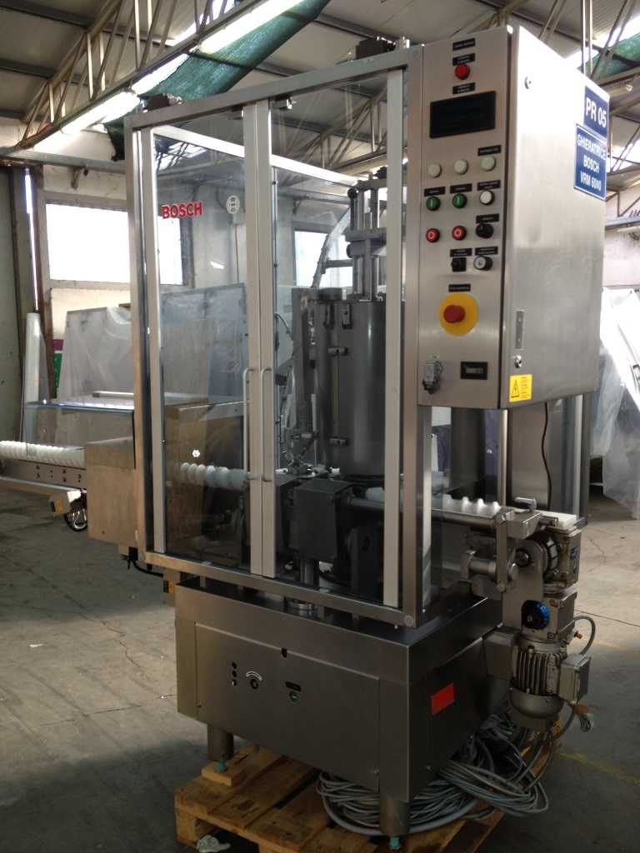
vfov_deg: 52.6
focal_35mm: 35
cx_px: 320
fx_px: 863
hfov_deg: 40.7
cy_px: 426
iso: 64
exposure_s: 1/40
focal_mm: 4.28
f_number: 2.4
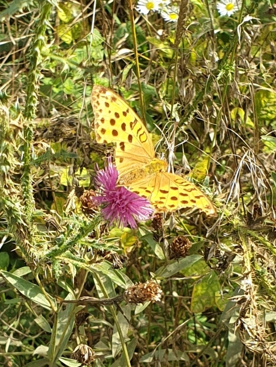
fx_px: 276
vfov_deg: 67.3
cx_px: 138
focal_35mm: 26
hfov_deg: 53.1
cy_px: 184
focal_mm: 4.3
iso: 50
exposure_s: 1/521
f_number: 2.4
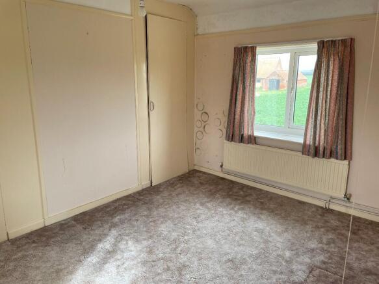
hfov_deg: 67.3
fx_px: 285
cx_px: 190
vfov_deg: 53.0
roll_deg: +0.3
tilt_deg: -13.7
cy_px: 142
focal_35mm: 26
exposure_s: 1/121
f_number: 1.6
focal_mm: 4.2
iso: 50
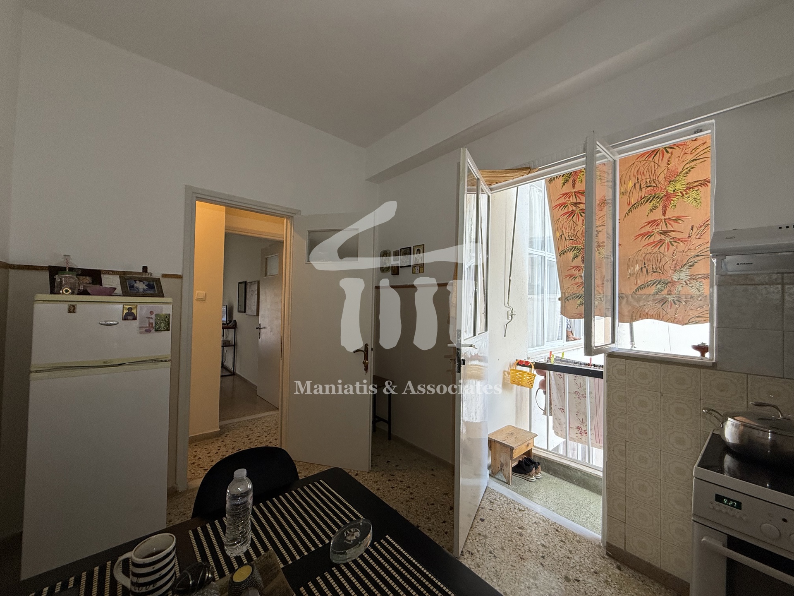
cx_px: 397
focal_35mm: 14
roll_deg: -1.7
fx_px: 321
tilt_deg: +1.3
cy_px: 298
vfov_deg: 85.7
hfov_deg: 102.1
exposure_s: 1/100
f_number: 2.2
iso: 125
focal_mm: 2.22
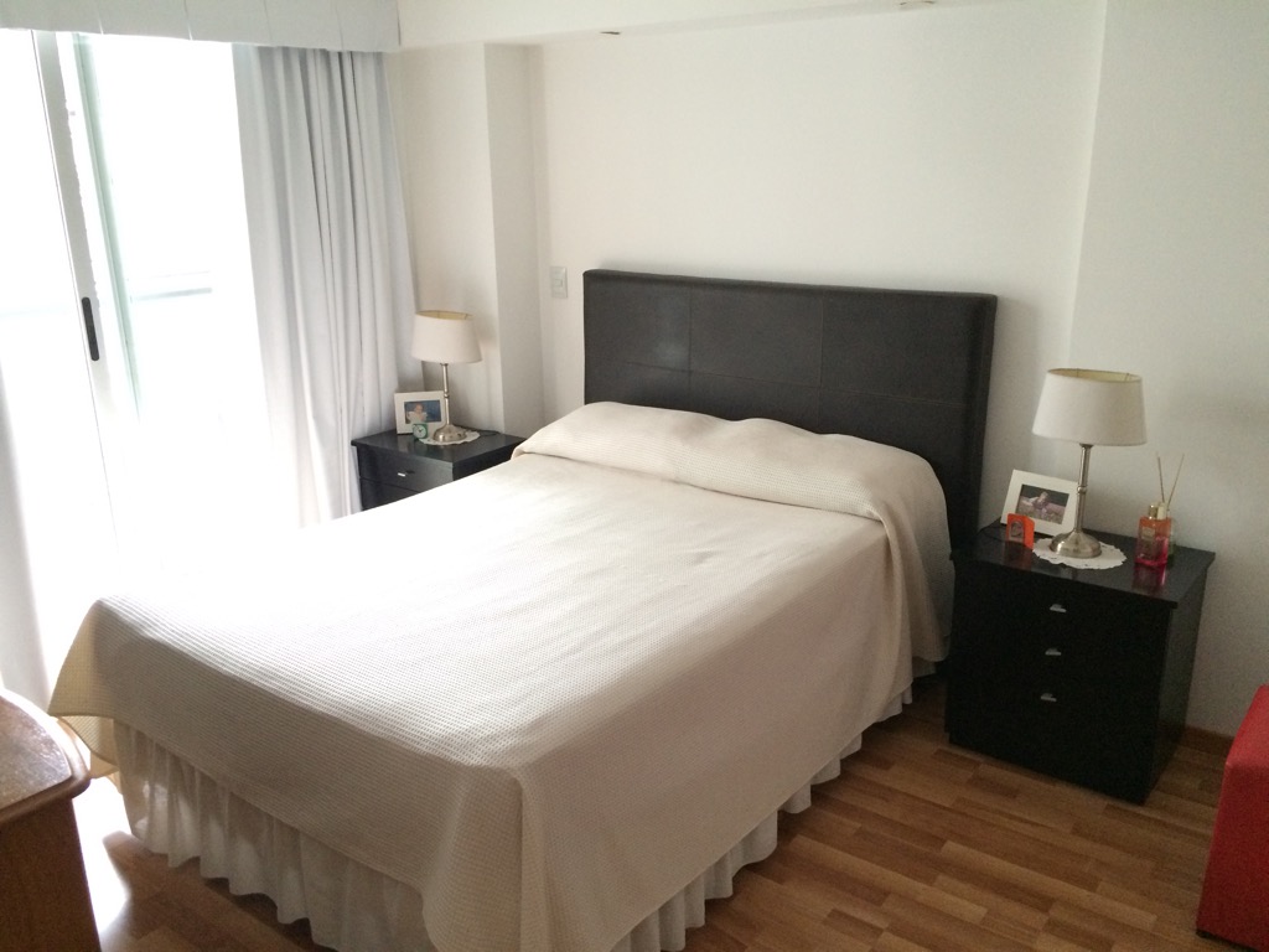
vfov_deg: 48.2
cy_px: 476
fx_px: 1063
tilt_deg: -16.5
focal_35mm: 29
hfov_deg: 61.7
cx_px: 634
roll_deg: +0.1
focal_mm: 4.15
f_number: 2.2
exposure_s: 1/25
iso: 320
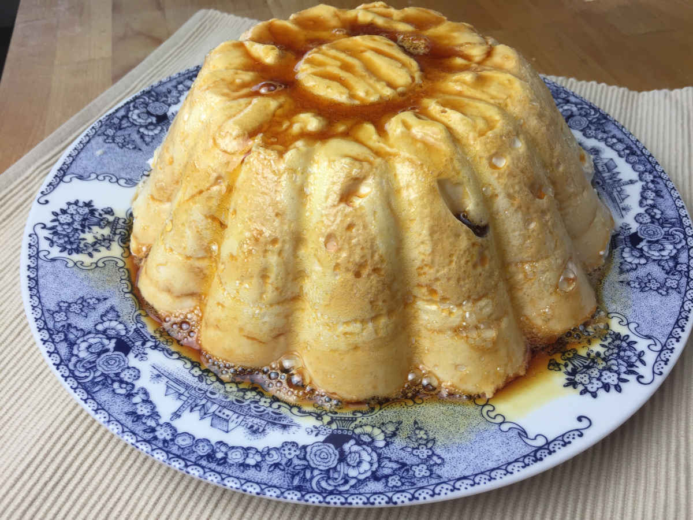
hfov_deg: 61.7
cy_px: 260
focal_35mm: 29
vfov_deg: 48.2
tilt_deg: -45.4
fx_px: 581
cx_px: 346
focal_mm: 4.15
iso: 50
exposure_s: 1/100
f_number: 2.2
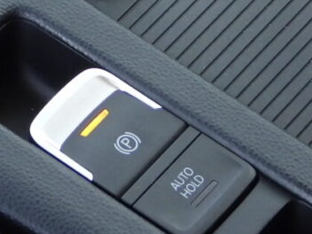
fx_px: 3744
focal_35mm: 415
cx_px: -220
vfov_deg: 3.6
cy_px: -254
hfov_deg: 4.7
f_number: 3.5
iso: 200
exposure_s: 1/60
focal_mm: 16.3
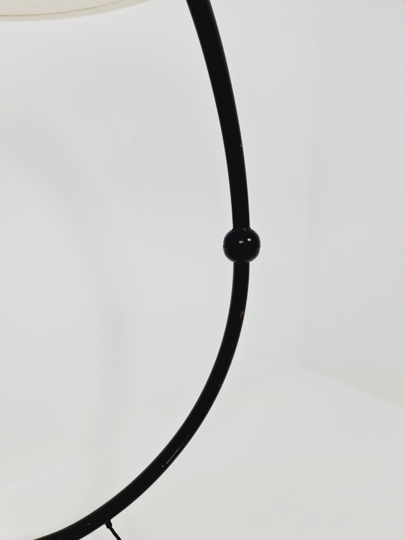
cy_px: 270
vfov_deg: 69.4
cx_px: 202
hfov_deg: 54.9
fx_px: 390
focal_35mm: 25
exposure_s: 1/100
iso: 64
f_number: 1.8
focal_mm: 7
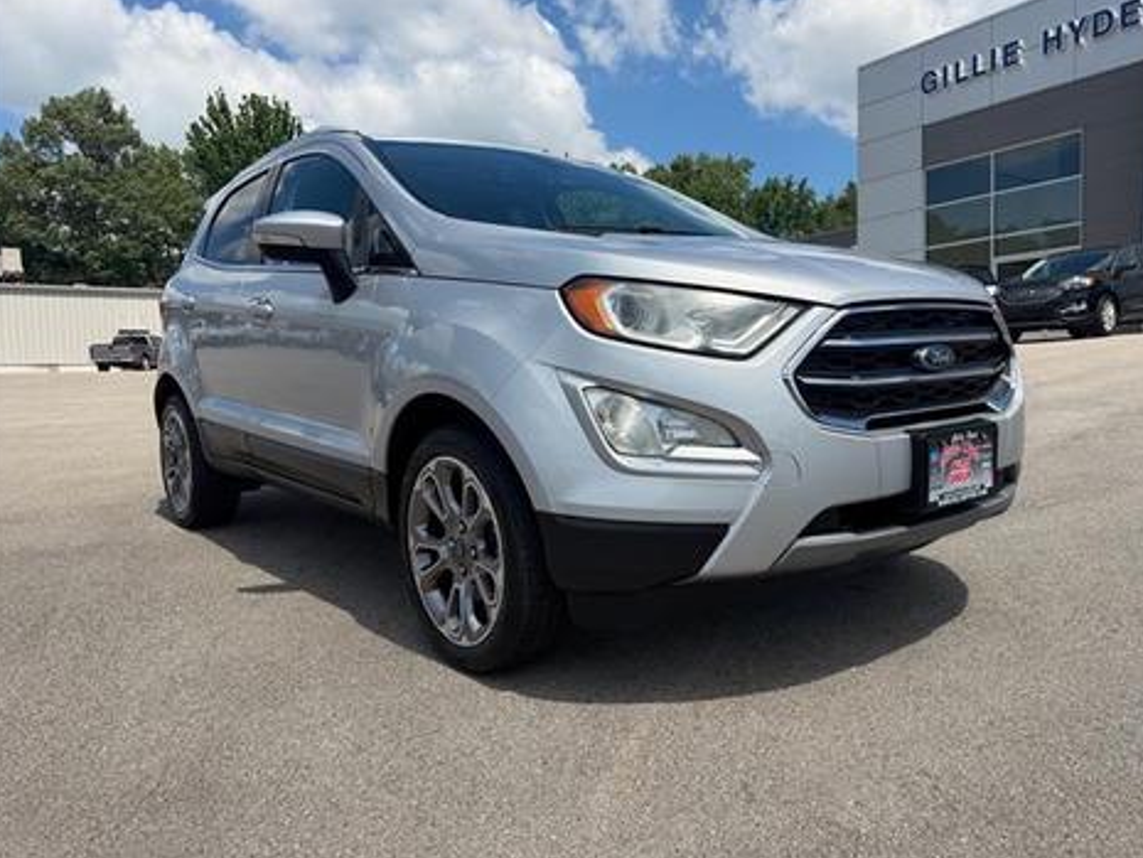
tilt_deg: -4.2
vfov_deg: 53.1
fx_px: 859
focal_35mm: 26
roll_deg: +1.1
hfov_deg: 67.2
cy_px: 440
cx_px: 605
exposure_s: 1/5319
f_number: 1.78
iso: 80
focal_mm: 6.76
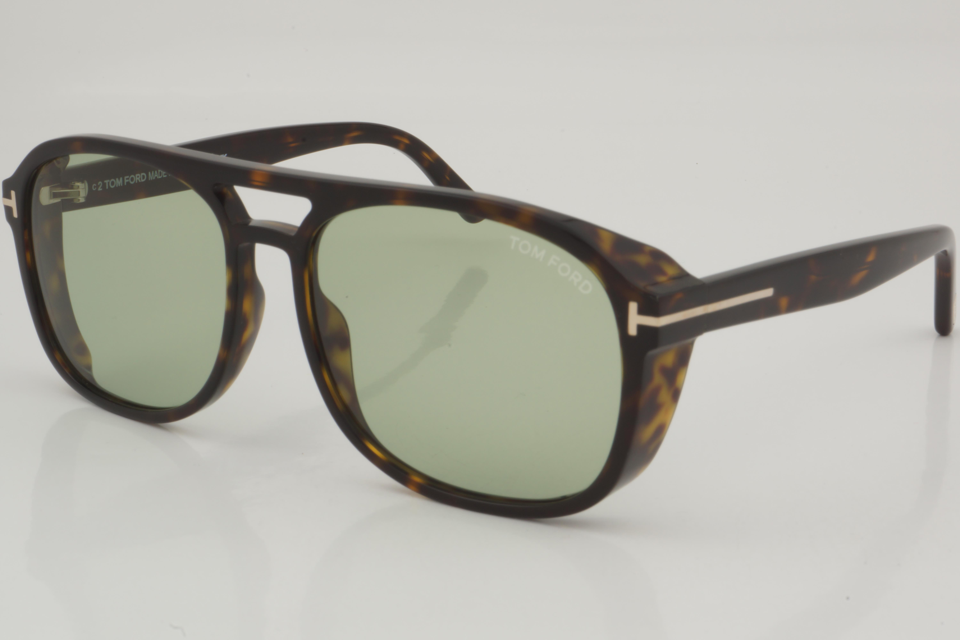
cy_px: 320
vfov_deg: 18.2
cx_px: 480
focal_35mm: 75
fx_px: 2000
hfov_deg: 27.0
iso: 100
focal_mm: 50
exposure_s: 1/3
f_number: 32
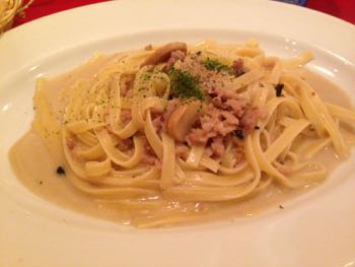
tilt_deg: -47.2
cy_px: 134
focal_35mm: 33
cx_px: 178
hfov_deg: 55.3
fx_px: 339
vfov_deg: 43.0
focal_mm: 4.12
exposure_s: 1/20
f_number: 2.4
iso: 400
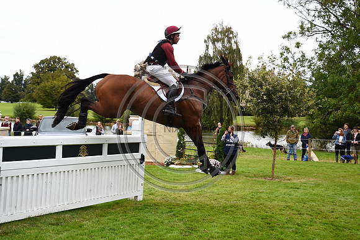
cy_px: 120
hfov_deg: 38.2
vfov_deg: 26.0
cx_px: 180
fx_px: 520
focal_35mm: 52
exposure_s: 1/1250
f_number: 5.6
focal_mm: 52
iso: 1100
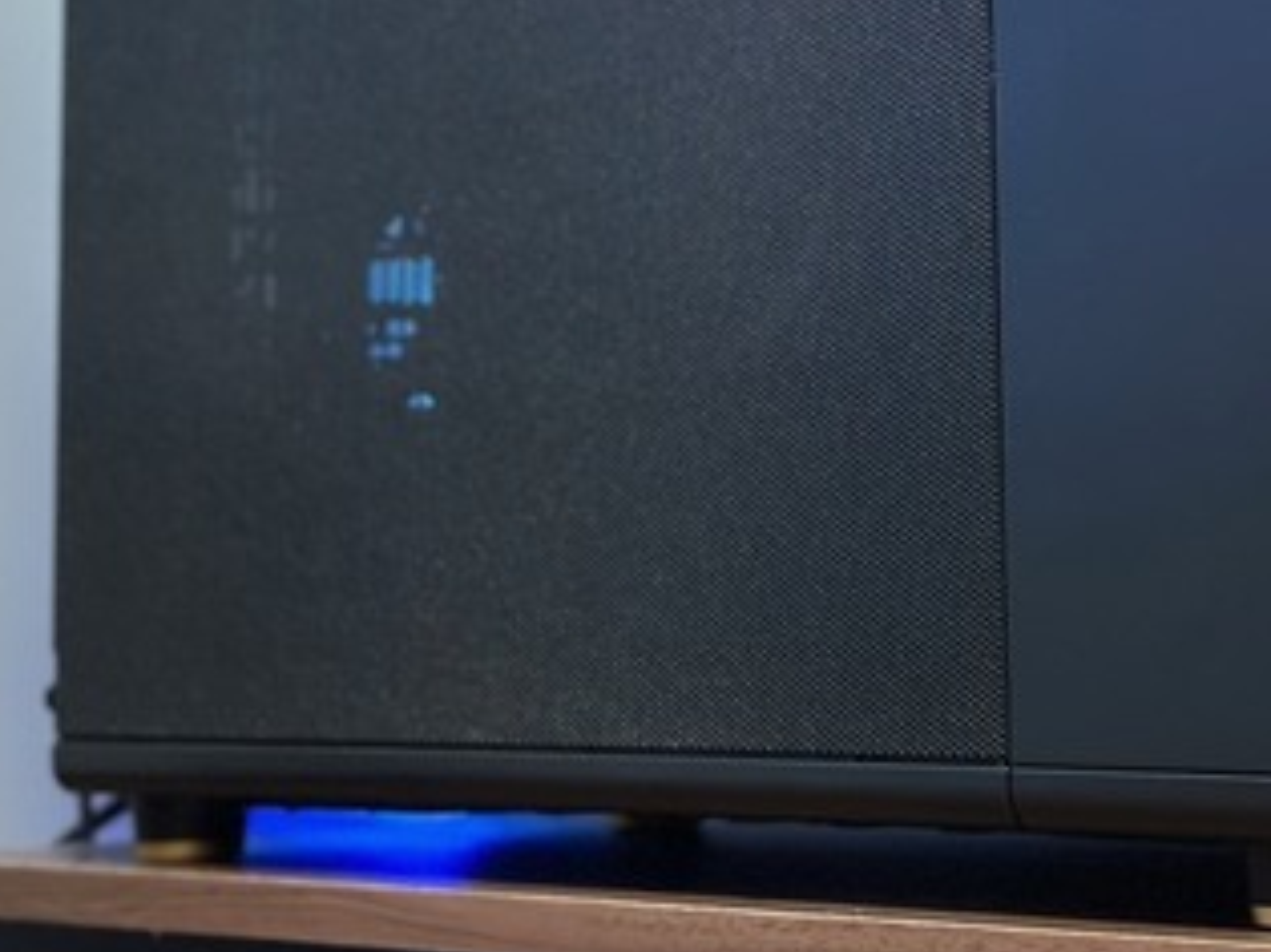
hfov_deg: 16.6
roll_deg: +0.4
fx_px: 4368
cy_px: -180
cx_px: 722
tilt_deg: +9.8
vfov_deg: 12.2
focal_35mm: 119
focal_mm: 6.86
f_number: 1.78
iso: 500
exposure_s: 1/40
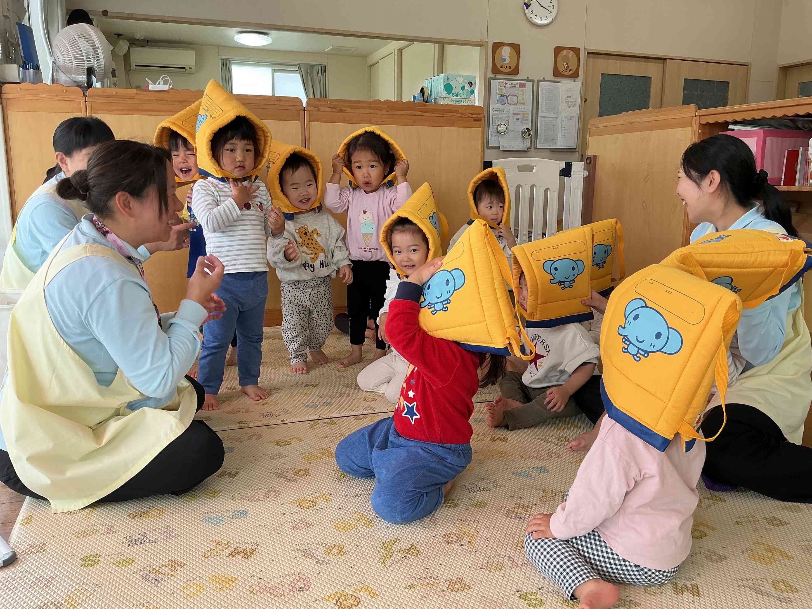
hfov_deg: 61.7
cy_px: 304
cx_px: 406
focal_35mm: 29
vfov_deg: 48.2
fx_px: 680
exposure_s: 1/120
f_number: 1.8
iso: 25
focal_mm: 3
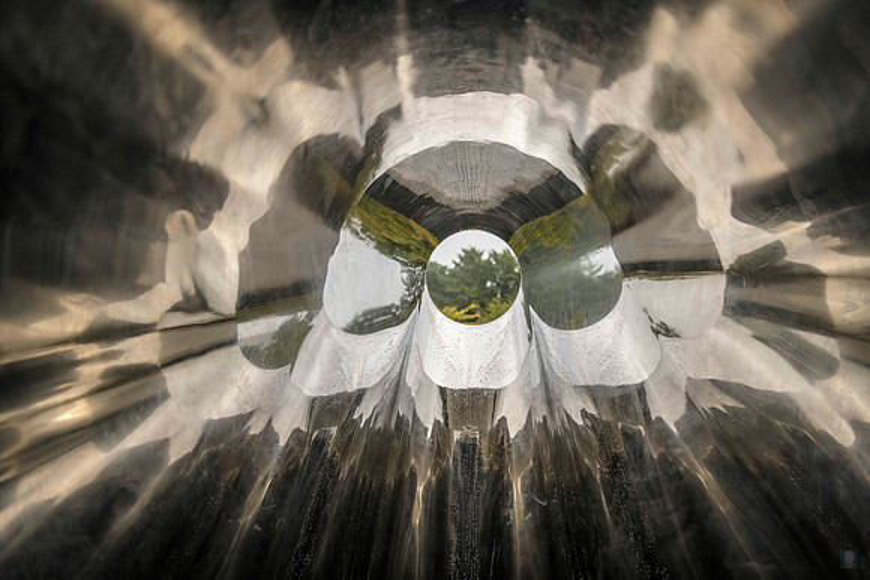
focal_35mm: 29
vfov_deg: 45.0
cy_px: 290
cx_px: 435
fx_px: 701
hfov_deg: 63.6
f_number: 4
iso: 64
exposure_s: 1/500
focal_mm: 29
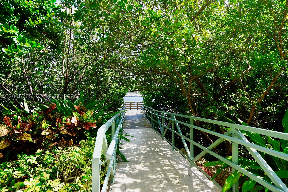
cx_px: 144
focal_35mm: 20
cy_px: 96
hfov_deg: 84.0
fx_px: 160
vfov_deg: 61.9
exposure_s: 1/80
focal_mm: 20
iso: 100
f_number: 8
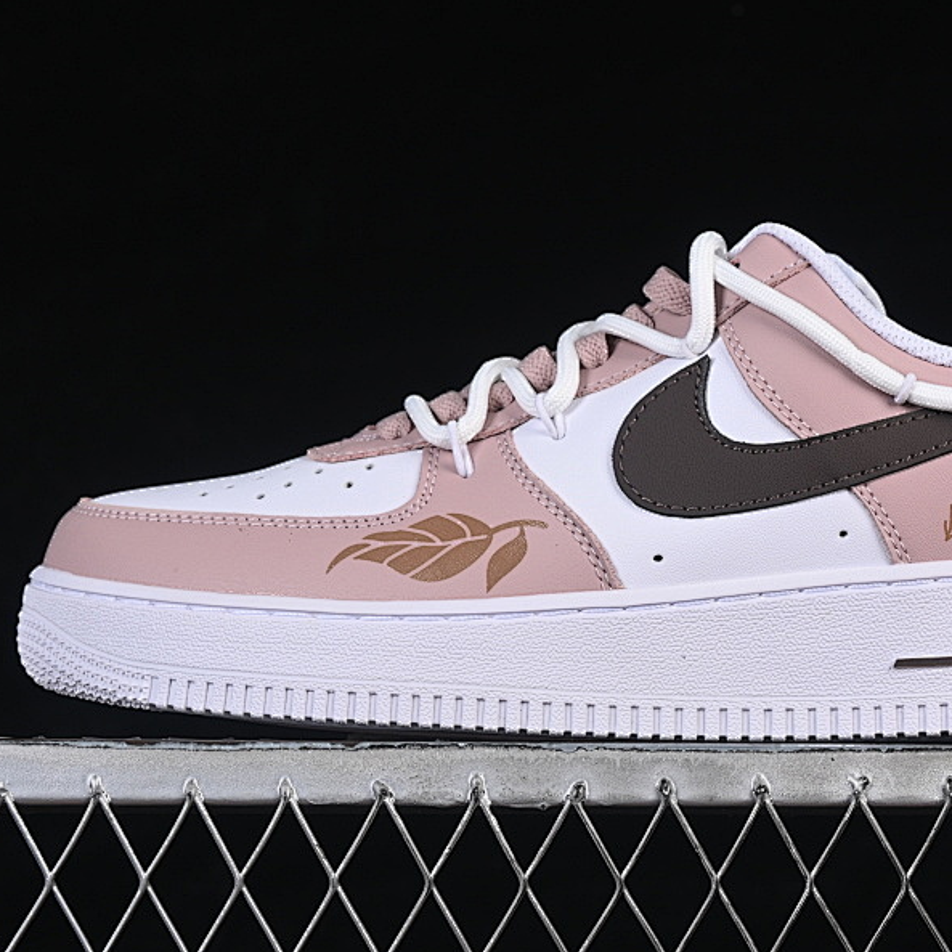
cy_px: 380
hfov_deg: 15.0
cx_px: 639
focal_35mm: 116
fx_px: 3609
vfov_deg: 15.0
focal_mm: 50
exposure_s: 1/80
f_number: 8
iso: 160
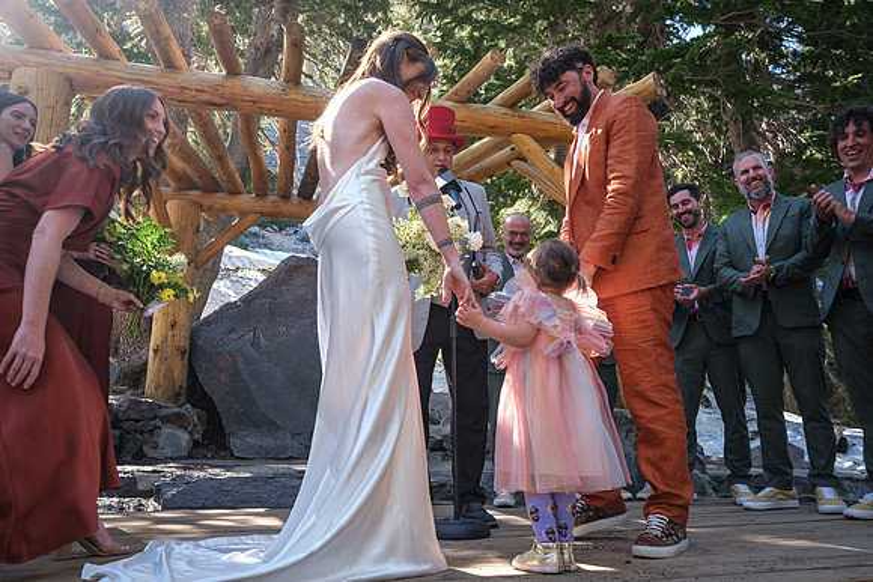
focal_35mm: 27
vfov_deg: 48.0
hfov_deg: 67.4
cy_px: 291
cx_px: 436
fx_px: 655
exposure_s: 1/220
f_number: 3.6
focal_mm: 18
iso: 250
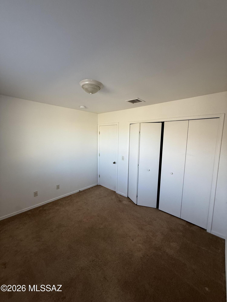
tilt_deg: -4.5
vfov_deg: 102.1
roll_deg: -0.9
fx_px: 122
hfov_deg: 85.7
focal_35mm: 14
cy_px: 151
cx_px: 114
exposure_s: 1/99
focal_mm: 2.22
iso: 125
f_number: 2.2
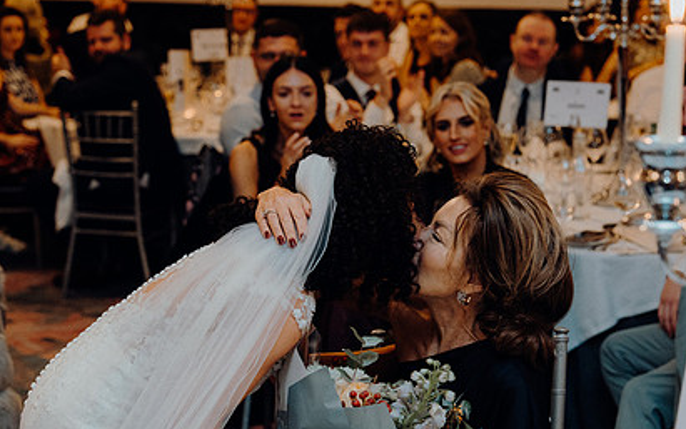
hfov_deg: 21.9
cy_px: 313
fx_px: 1776
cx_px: 337
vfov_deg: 13.7
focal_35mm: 95
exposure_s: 1/160
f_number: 3.5
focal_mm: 66
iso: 2500
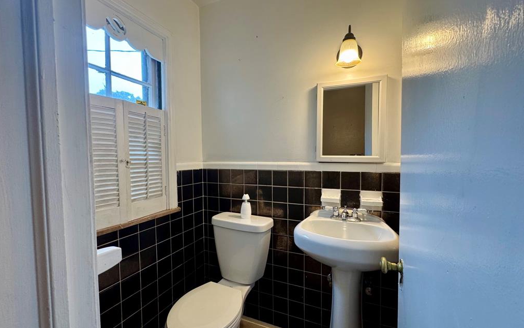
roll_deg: +0.9
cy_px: 165
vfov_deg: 74.8
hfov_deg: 101.5
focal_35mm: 15
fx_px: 214
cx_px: 262
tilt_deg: -2.6
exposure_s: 1/120
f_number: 2.2
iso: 200
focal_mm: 2.22
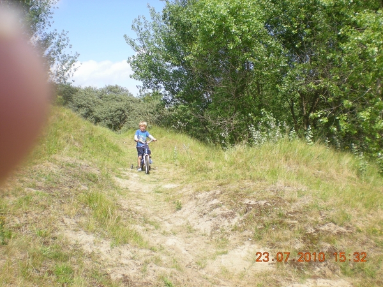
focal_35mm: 38
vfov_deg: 37.7
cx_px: 192
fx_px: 420
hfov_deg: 49.0
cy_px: 144
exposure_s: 1/189
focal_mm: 6.3
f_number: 4.6
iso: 50
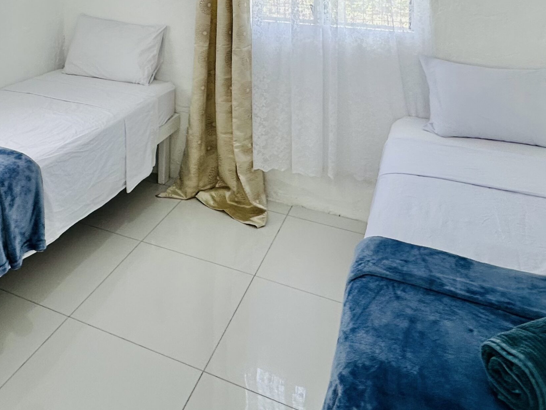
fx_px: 536
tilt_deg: +0.1
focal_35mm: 34
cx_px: 172
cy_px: -63
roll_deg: -0.1
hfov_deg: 52.7
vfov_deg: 34.7
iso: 40
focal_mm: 2.22
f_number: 2.2
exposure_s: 1/105
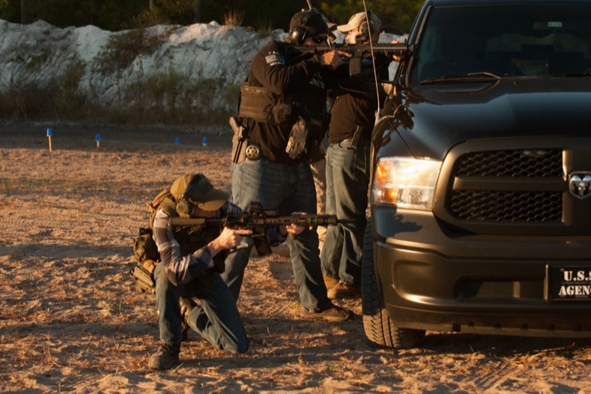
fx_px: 1723
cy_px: 156
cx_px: 334
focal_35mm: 105
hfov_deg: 19.5
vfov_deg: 13.0
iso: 2000
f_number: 5.6
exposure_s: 1/2500
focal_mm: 86
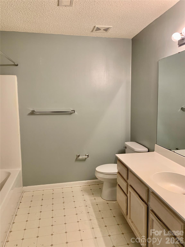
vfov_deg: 67.3
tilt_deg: -5.7
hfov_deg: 53.1
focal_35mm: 26
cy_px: 124
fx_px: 185
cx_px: 92
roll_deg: +0.4
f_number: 1.8
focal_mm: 4.25
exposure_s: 1/60
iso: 125
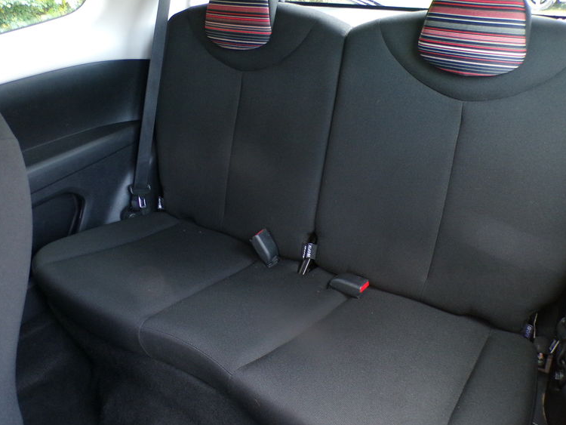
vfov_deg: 44.0
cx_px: 300
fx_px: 523
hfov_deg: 56.8
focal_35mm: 32
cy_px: 175
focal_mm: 4.3
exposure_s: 1/17
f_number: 3
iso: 376
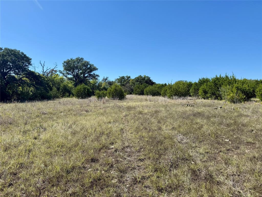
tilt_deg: +2.8
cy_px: 98
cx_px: 131
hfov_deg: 71.6
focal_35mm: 24
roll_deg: -0.9
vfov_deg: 56.8
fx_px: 182
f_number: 1.78
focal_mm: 6.76
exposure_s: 1/3953
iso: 80
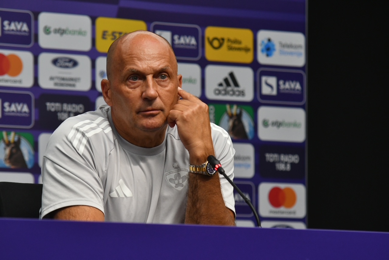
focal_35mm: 240
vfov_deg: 5.7
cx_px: 194
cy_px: 130
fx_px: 2594
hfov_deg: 8.6
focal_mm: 160
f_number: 4.5
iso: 1250
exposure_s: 1/320
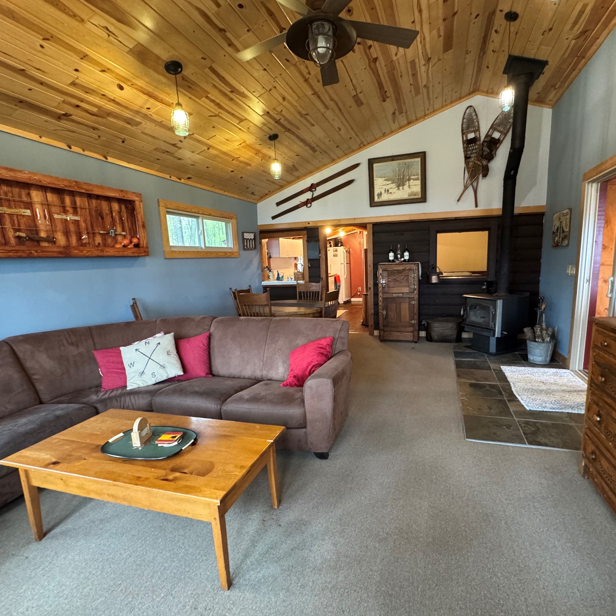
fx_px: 342
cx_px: 341
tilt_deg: -11.0
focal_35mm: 17
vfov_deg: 84.0
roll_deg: +1.3
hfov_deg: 83.7
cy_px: 315
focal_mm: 2.22
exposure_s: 1/60
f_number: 2.2
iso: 800
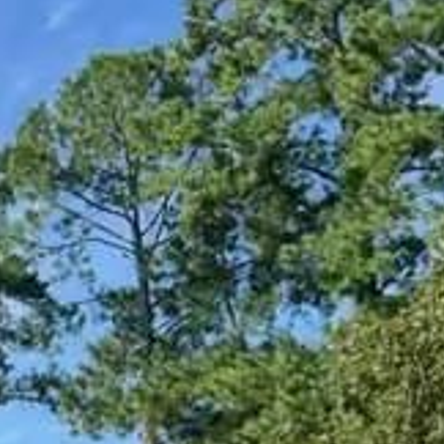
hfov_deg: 15.7
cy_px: 565
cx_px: -400
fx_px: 1321
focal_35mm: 91
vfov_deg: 17.9
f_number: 1.5
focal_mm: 5.7
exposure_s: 1/1135
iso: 50
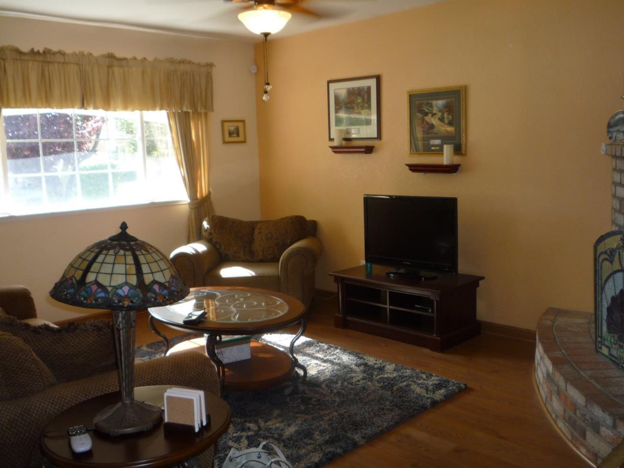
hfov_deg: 53.8
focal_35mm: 34
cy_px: 221
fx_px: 613
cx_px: 348
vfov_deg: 41.8
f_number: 3.3
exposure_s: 1/30
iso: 100
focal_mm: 5.2
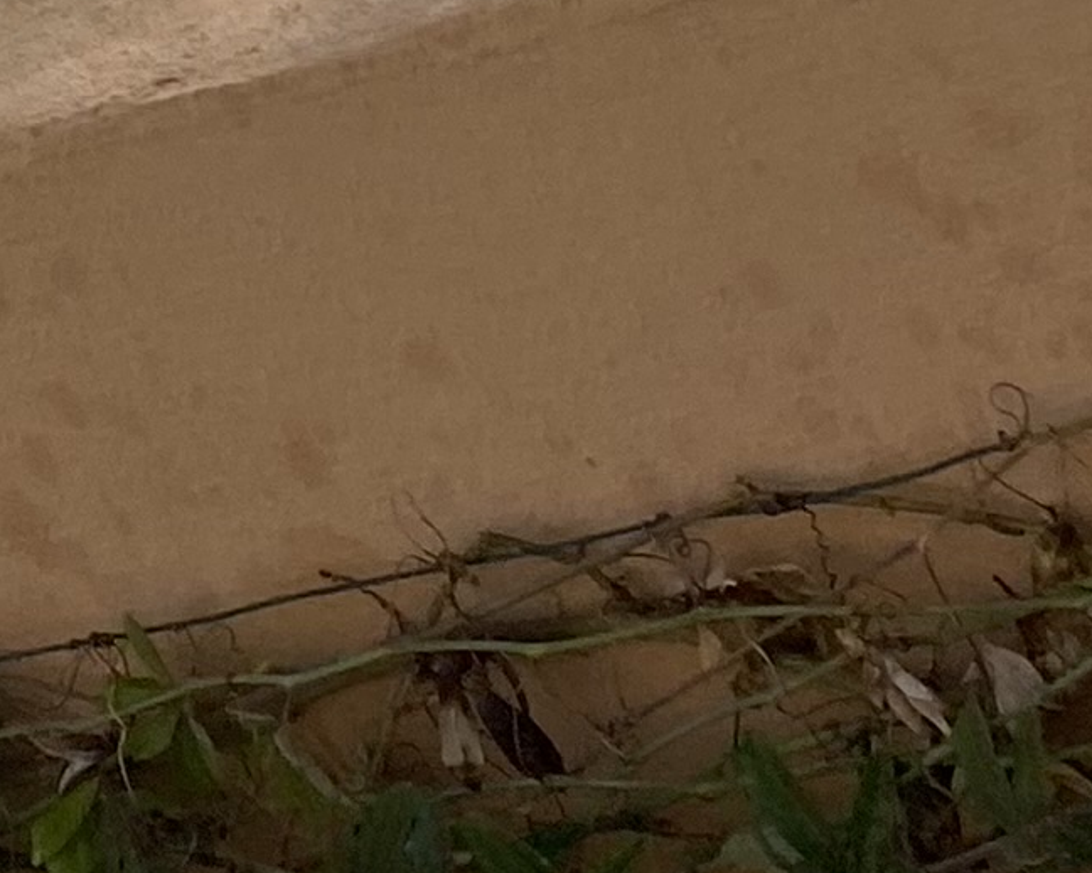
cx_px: -463
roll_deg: +27.1
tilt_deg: -4.5
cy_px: -1454
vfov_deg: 8.6
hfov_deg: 11.8
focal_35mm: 158
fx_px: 5105
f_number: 1.8
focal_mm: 4.25
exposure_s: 1/3731
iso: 32
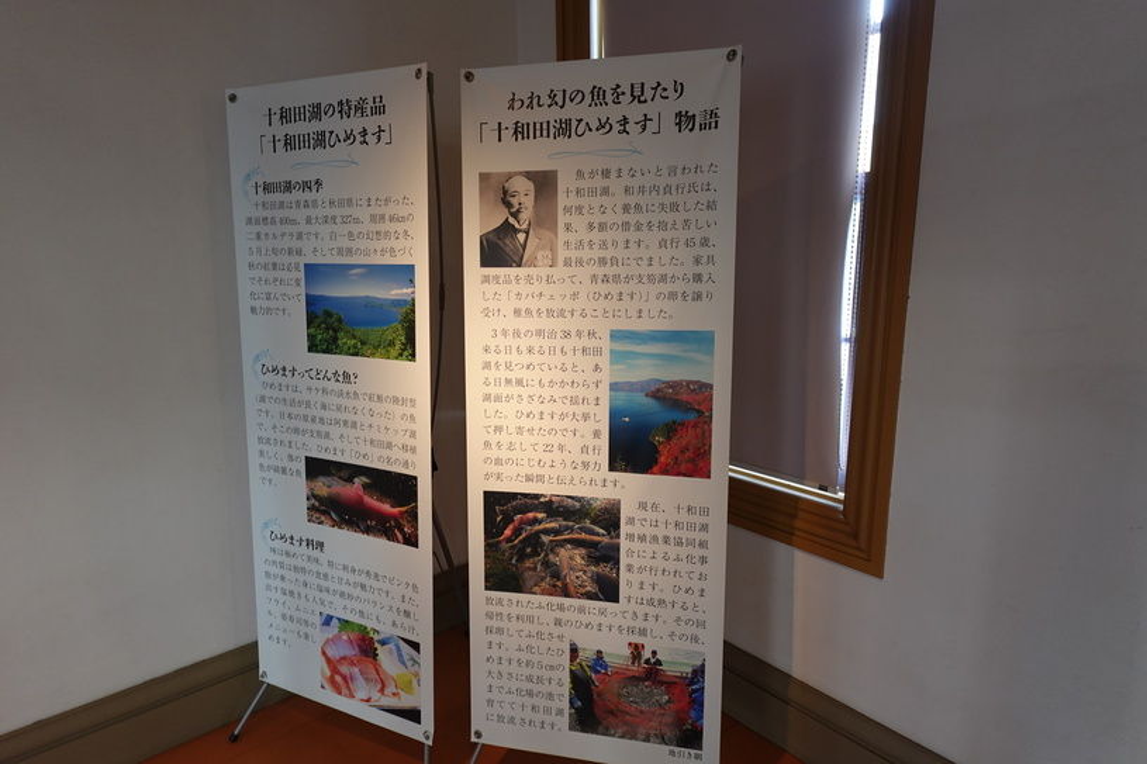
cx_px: 574
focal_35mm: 20
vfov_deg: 61.9
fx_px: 637
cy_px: 382
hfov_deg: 84.0
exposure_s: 1/80
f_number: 2
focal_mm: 7.6
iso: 200
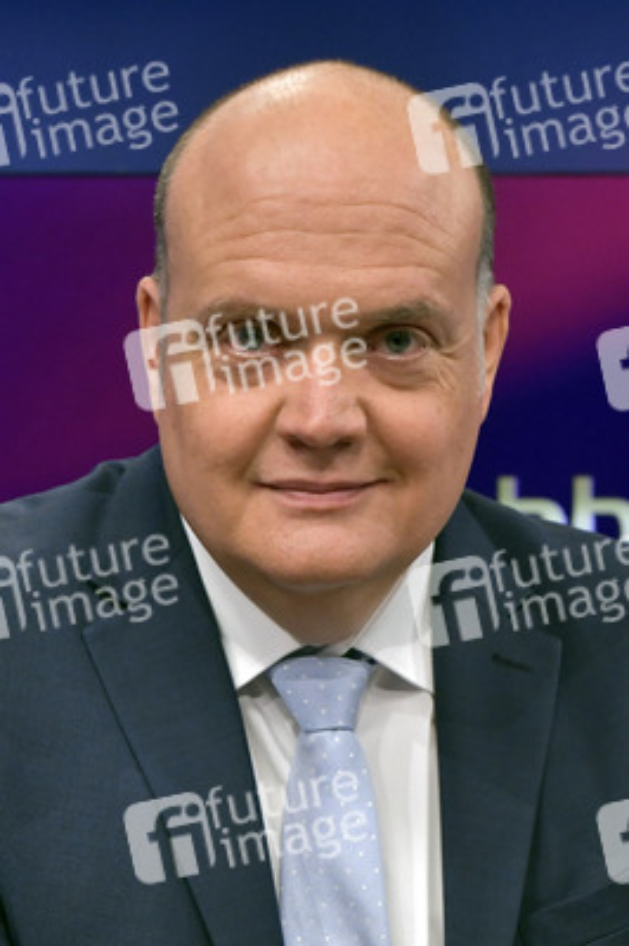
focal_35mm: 56
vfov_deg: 35.7
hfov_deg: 24.2
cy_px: 473
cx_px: 314
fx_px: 1470
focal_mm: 56
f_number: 6.3
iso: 2500
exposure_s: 1/200
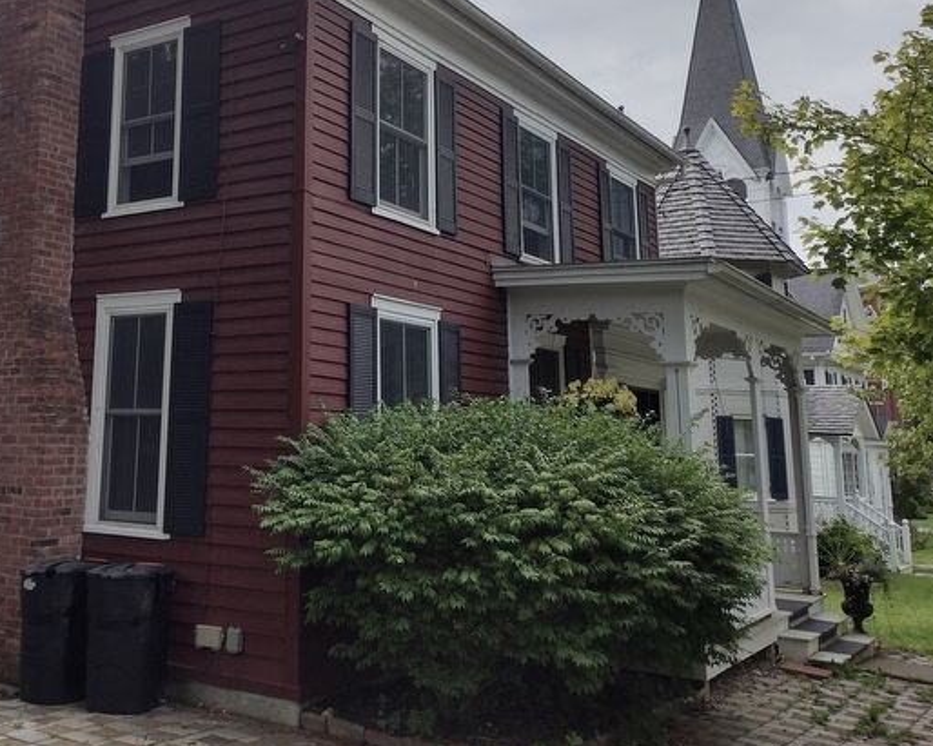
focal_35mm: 41
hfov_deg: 43.9
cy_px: 209
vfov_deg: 35.8
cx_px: 278
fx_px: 1132
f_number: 1.7
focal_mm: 4.71
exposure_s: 1/4144
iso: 100
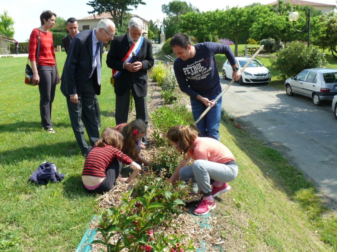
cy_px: 126
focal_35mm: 35
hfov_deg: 52.6
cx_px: 168
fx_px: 341
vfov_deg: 40.7
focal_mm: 7.4
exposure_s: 1/250
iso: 100
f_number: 5.6
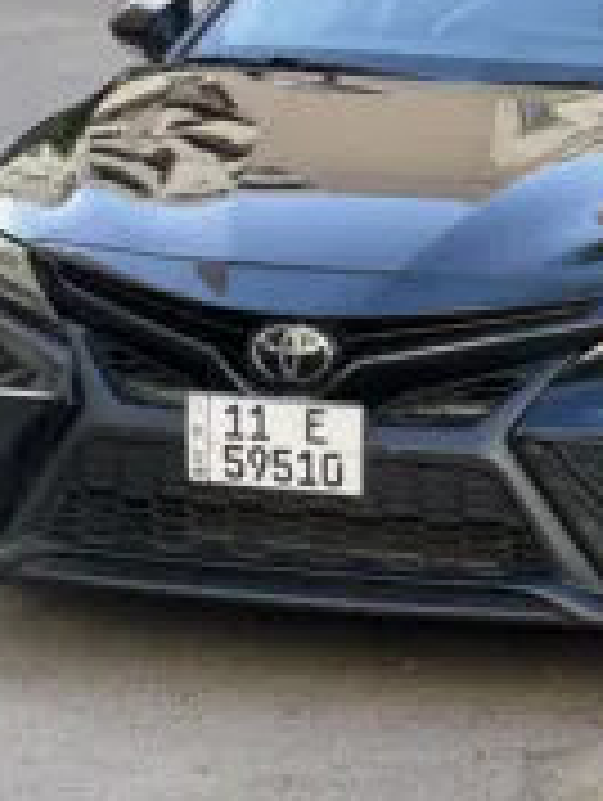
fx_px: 4009
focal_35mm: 173
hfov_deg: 8.6
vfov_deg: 11.3
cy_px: 9
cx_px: 554
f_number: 2.8
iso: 40
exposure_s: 1/121
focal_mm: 9
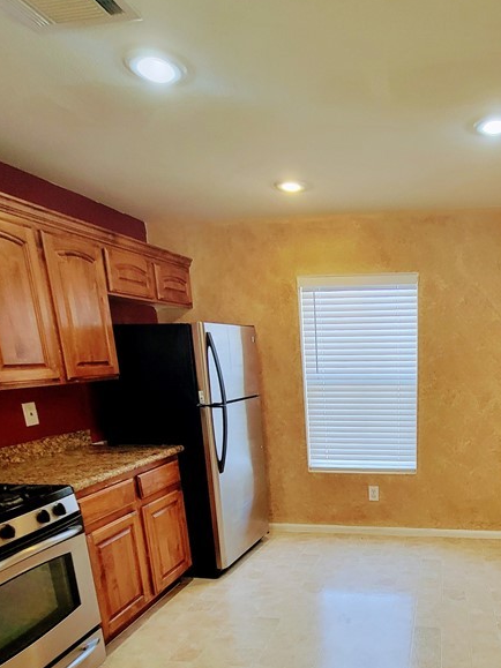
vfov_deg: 70.1
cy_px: 482
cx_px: 381
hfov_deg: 55.8
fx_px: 444
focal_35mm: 23
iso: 160
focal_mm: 2.2
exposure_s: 1/60
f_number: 2.2
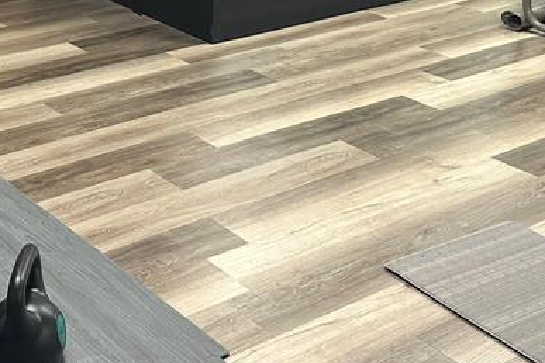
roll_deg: -0.8
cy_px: 23
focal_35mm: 66
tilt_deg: -17.5
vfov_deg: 20.1
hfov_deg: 29.9
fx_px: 999
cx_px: 121
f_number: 1.78
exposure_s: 1/60
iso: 320
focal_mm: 6.86
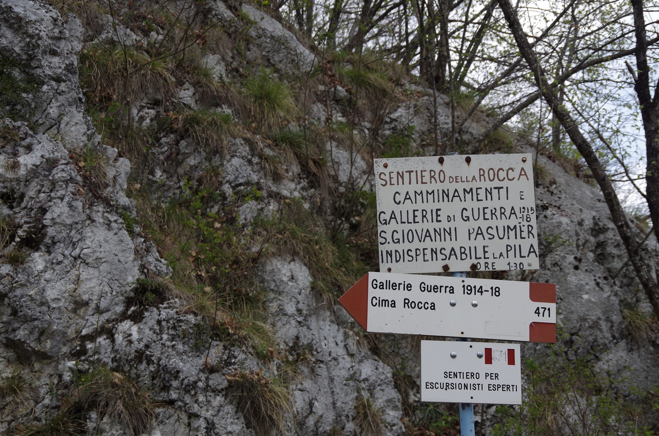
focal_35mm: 77
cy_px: 228
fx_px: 1406
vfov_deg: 17.6
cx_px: 343
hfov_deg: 26.4
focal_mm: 48
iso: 400
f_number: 7.1
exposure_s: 1/500
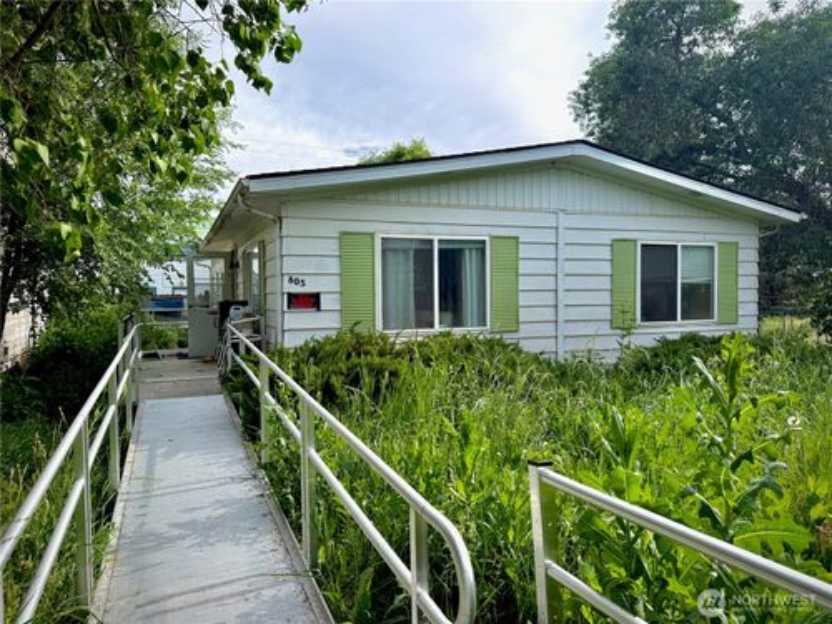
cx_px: 416
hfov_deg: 71.6
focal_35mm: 24
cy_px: 312
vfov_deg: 56.8
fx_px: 577
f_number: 1.78
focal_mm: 6.76
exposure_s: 1/3279
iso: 100
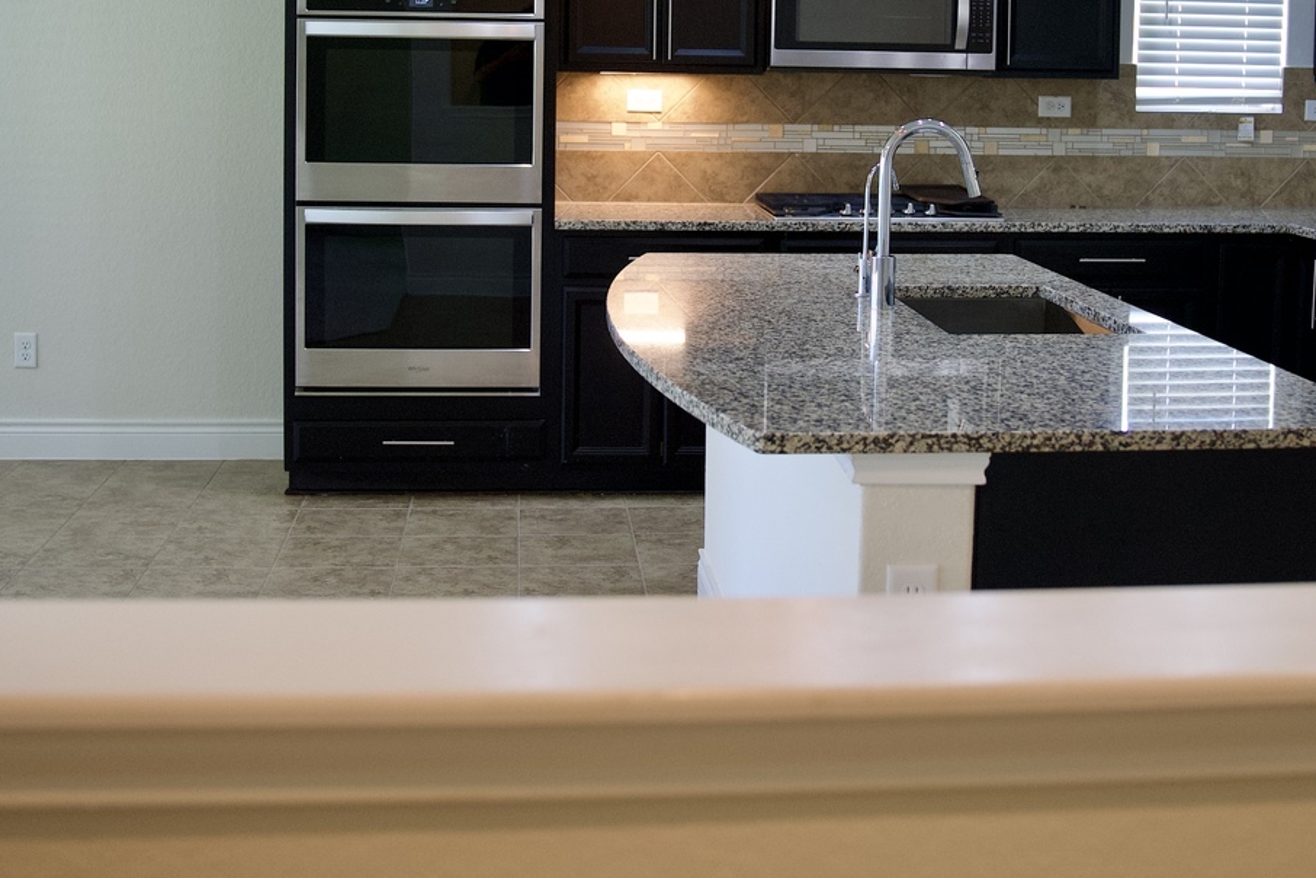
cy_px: 144
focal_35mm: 50
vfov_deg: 26.4
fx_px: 1829
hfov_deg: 39.5
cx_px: 772
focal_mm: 28
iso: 1250
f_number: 2.8
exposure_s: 1/160
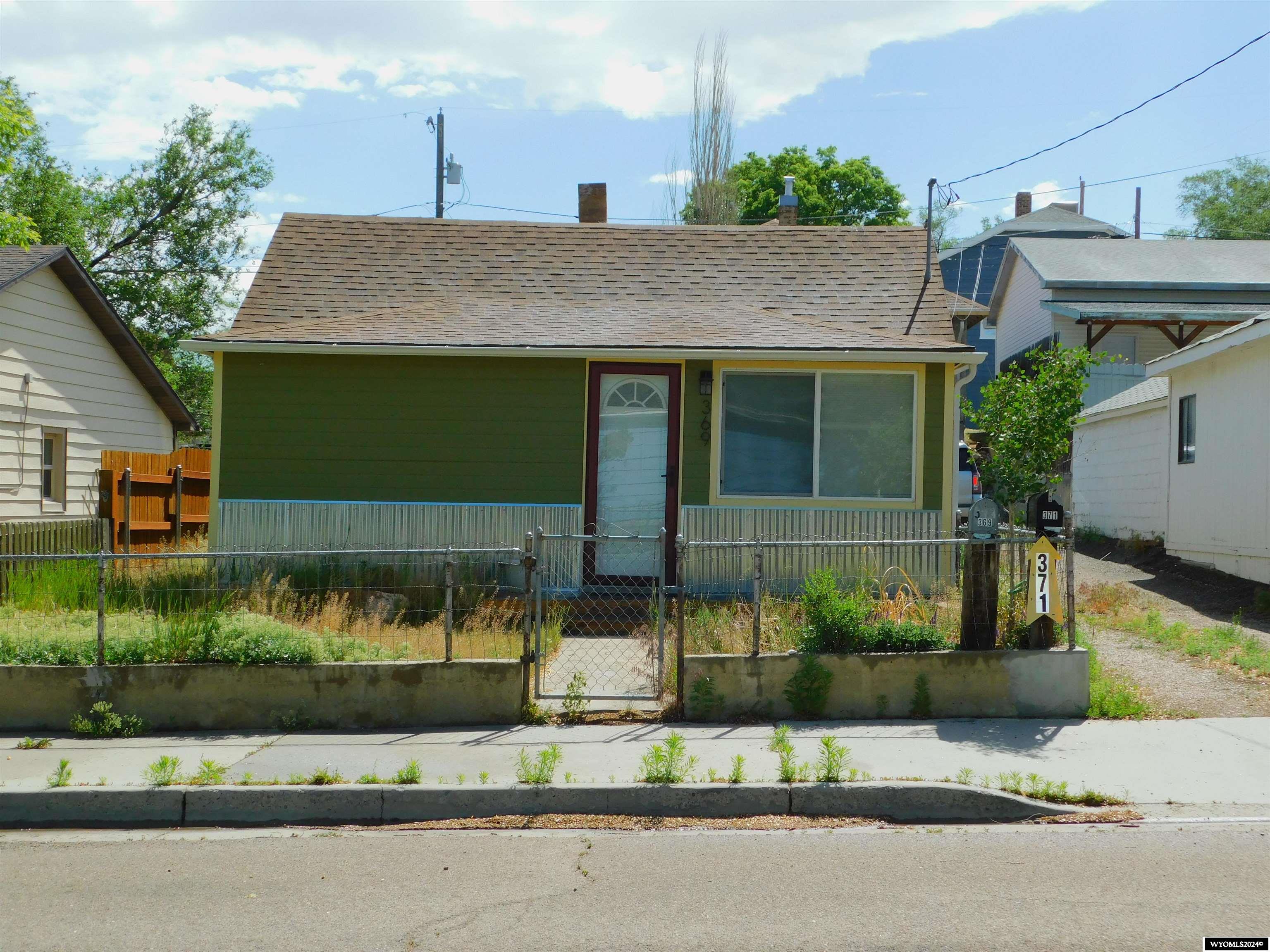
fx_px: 1871
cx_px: 635
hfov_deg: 37.5
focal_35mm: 51
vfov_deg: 28.6
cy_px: 476
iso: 125
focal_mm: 9
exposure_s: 1/1000
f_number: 3.8
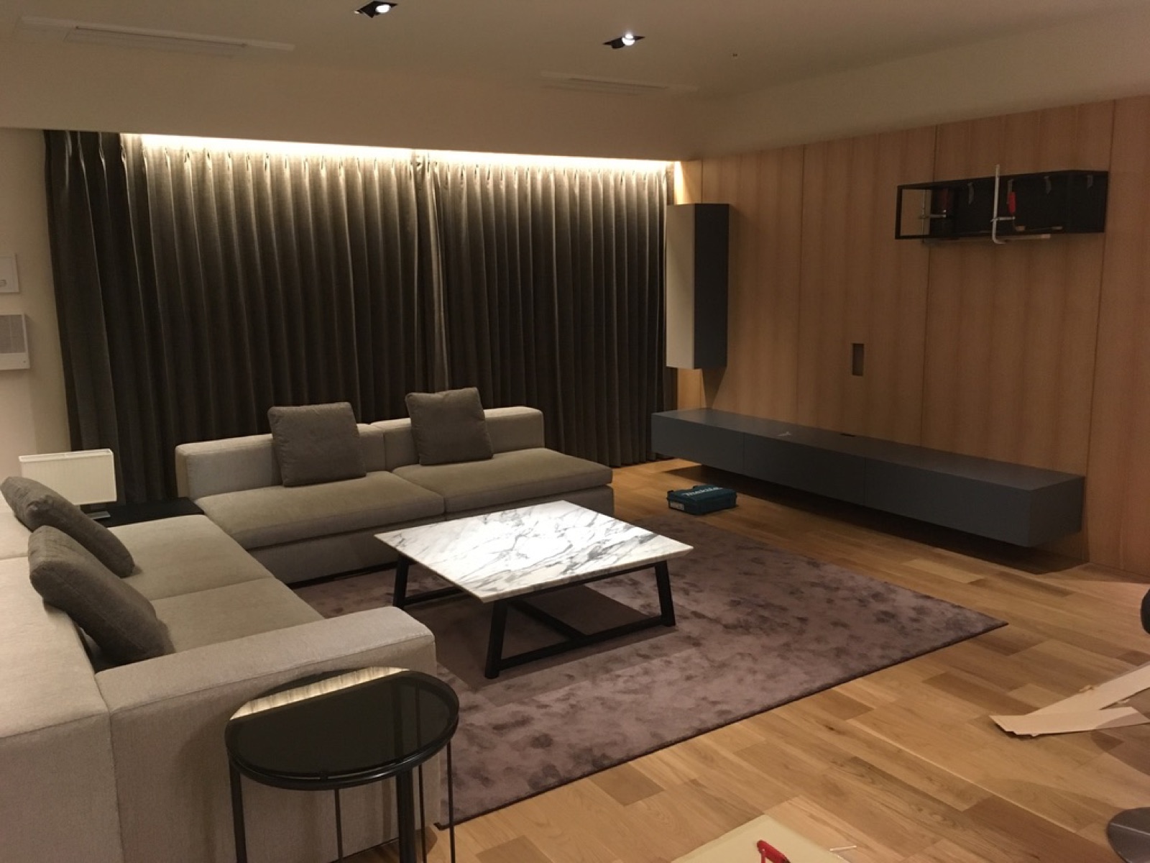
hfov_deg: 61.7
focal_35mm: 29
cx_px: 575
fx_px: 963
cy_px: 432
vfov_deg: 48.2
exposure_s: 1/20
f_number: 2.2
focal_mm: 4.15
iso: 200
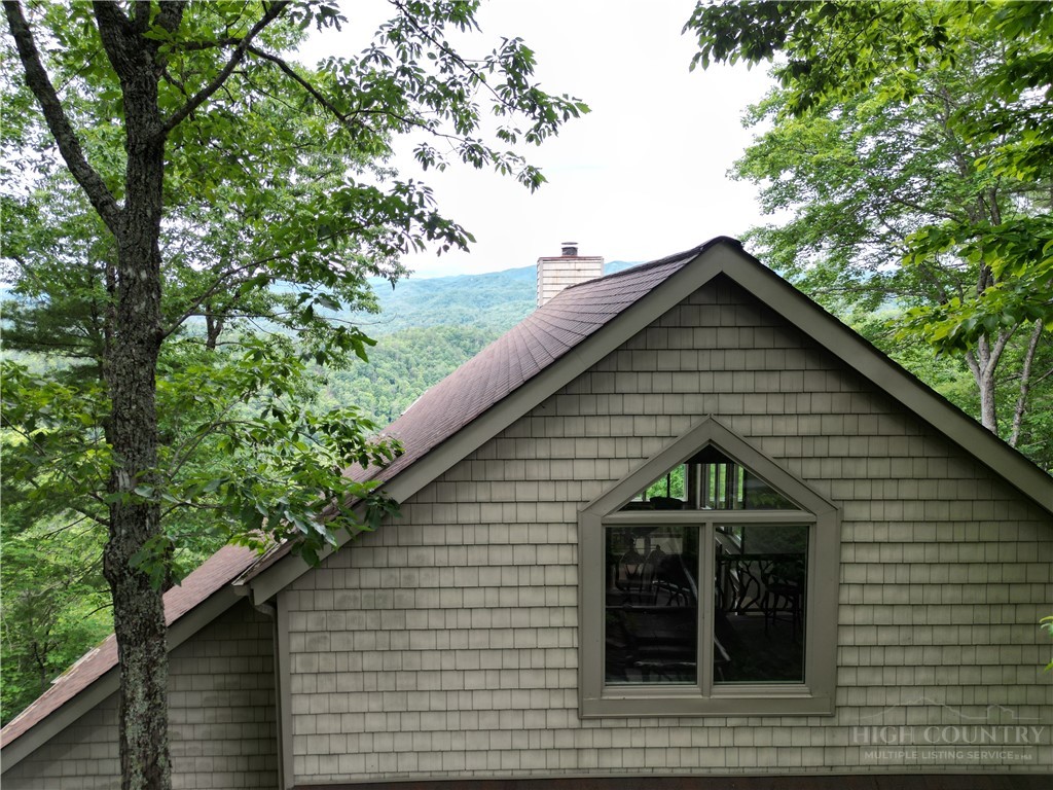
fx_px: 730
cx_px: 526
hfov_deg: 71.6
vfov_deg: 56.8
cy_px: 395
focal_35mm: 24
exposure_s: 1/640
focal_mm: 6.72
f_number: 1.7
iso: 110
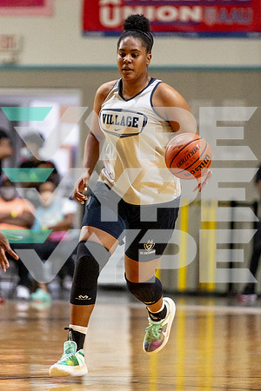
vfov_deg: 5.9
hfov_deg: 3.9
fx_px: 3785
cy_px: 183
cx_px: 122
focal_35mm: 348
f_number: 2.8
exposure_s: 1/800
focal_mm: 200
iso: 2500
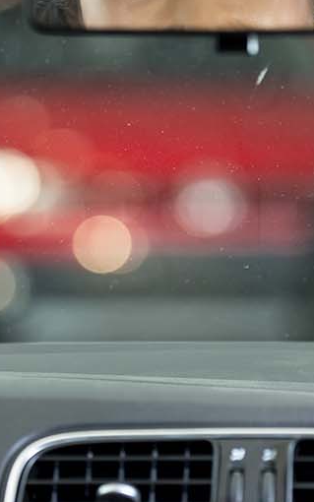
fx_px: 4721
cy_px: 356
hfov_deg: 3.8
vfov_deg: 6.1
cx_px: 116
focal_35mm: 345
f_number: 2.8
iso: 800
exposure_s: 1/320
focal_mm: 120
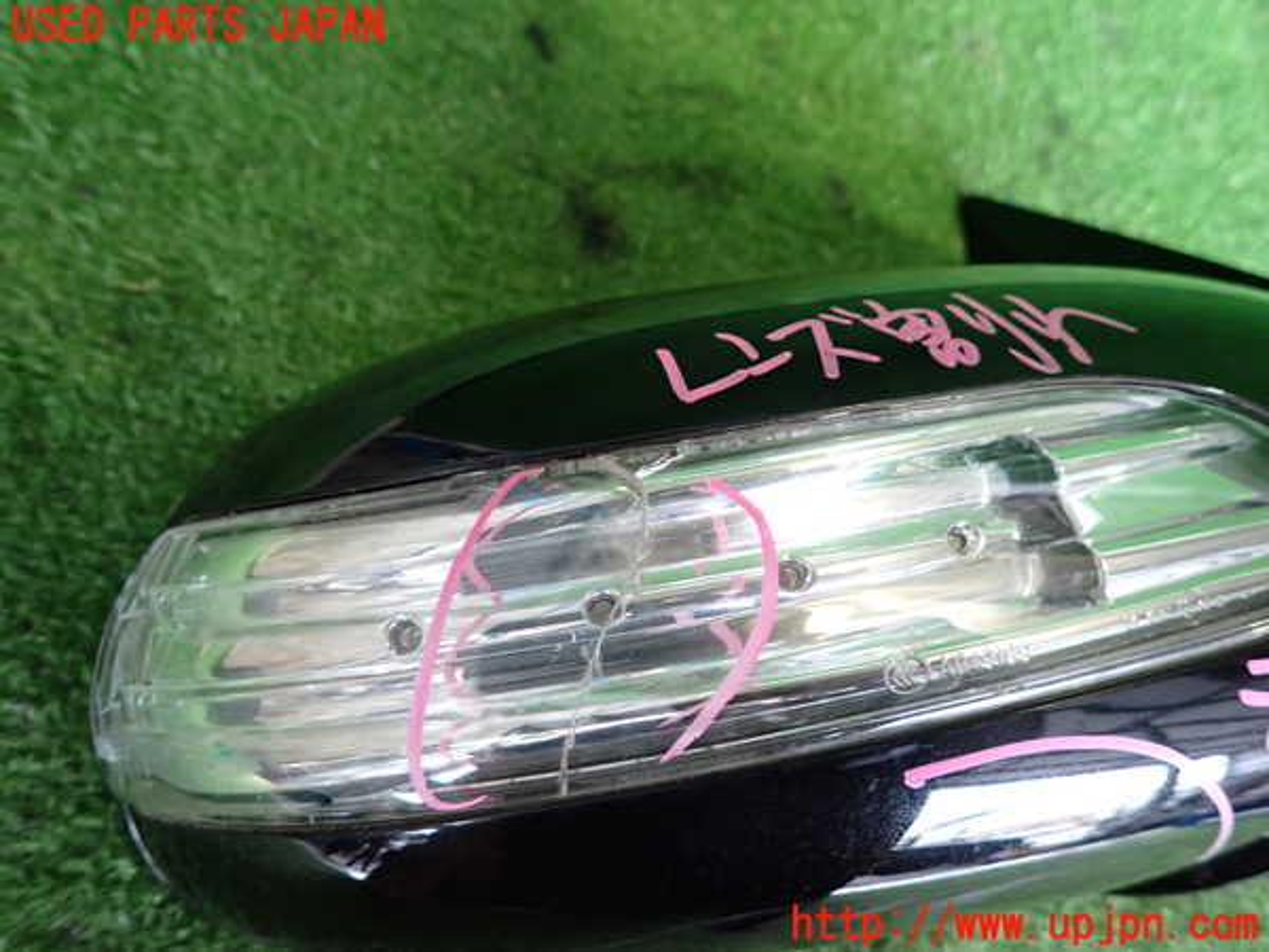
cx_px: 634
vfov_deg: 54.9
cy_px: 476
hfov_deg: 69.4
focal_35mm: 25
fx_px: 916
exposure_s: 1/30
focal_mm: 4.5
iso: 320
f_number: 2
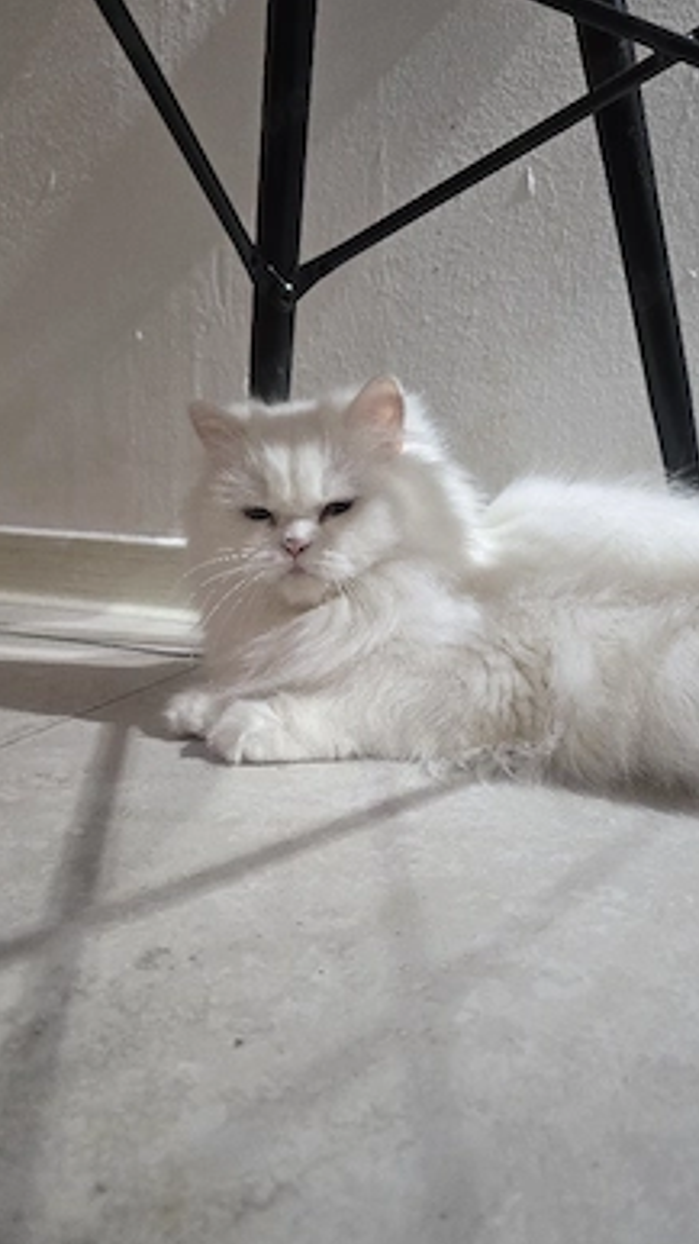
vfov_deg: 71.9
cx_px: 364
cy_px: 616
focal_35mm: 26
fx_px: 857
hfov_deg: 44.4
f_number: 1.7
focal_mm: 6.3
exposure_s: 1/101
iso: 500
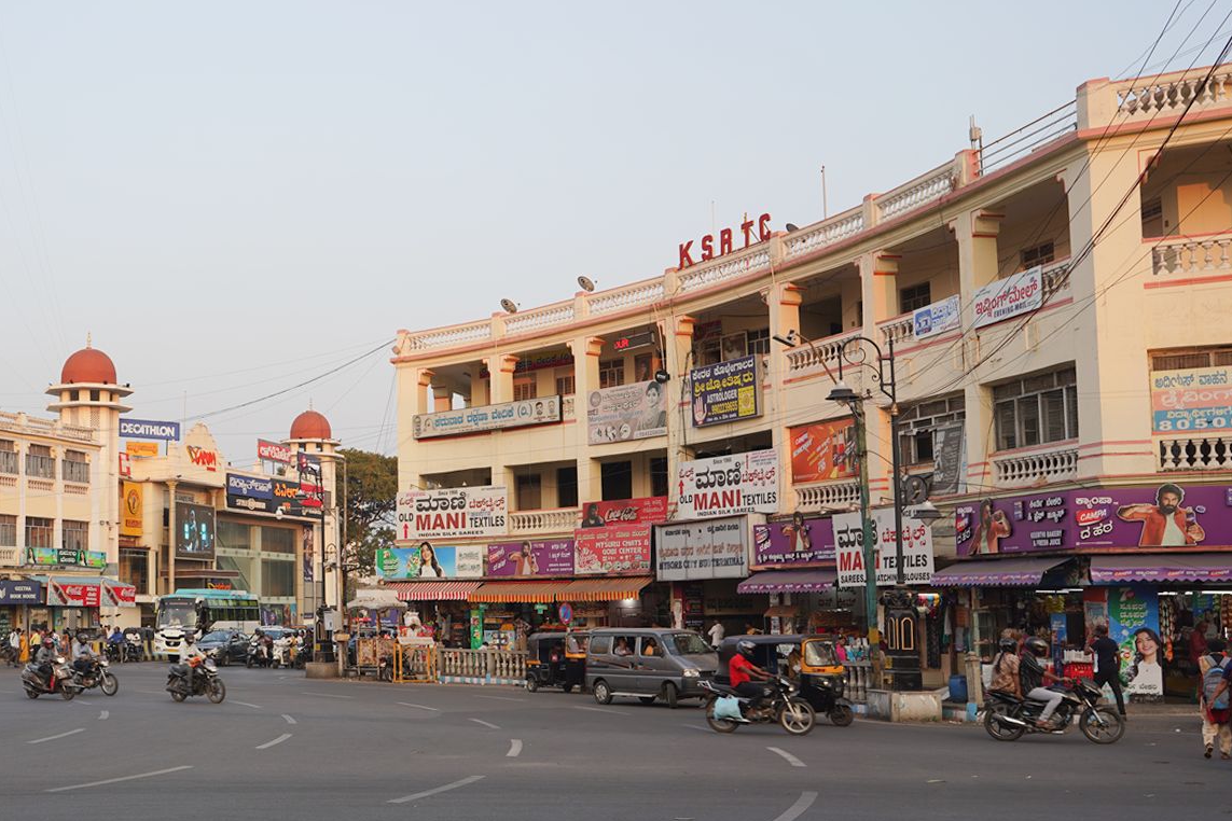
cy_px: 491
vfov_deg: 31.8
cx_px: 212
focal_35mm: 42
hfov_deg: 43.8
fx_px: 1437
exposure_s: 1/100
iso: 100
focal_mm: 24
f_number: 5.6
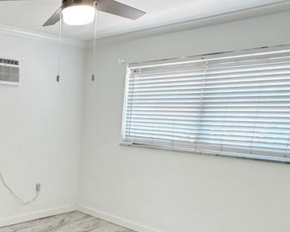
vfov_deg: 37.9
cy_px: 182
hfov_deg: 44.0
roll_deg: -1.7
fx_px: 326
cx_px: 33
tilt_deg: -12.1
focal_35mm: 38
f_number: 2.2
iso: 500
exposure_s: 1/60
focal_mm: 2.22
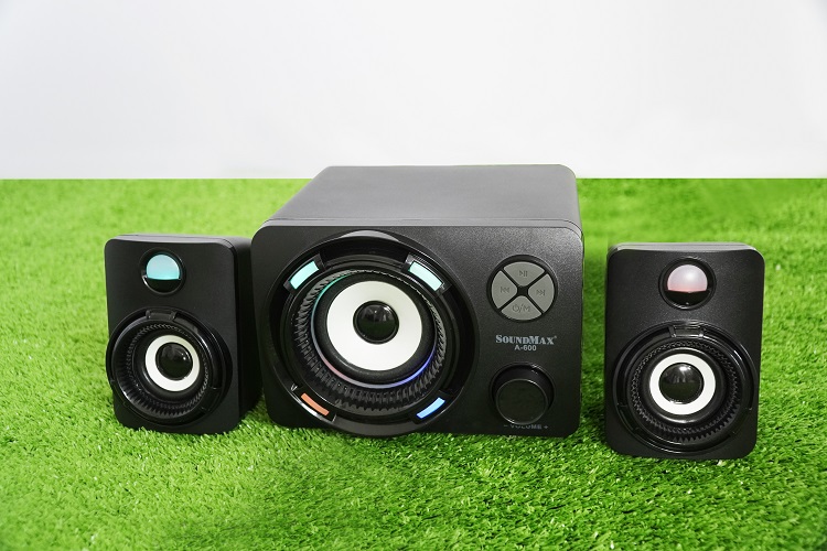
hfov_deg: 51.3
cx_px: 414
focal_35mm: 38
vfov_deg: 35.5
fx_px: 861
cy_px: 276
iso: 1250
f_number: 4
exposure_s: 1/160
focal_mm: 25
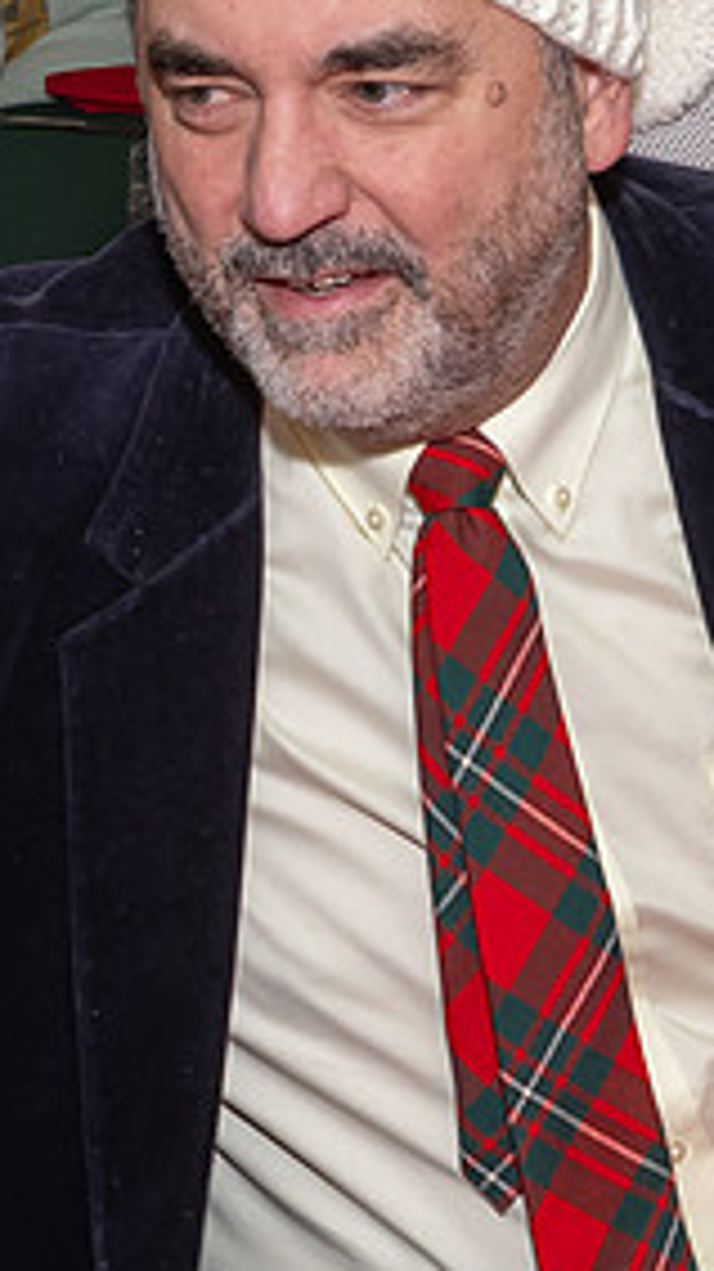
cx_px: -90
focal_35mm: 145
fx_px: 4885
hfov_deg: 8.3
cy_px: 493
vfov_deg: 14.8
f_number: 8
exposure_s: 1/250
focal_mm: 32
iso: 640
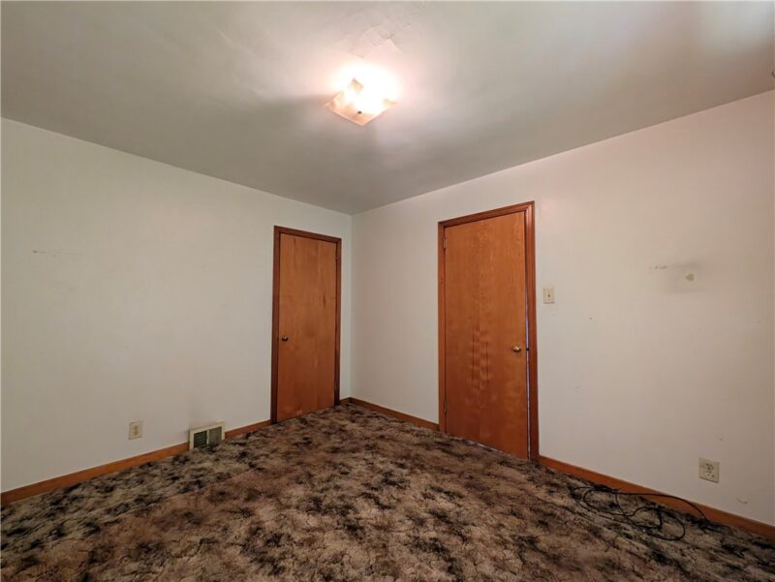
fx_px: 269
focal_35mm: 12
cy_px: 291
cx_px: 388
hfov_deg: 110.5
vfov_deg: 94.6
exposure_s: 1/24
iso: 54
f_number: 1.7
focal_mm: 2.02
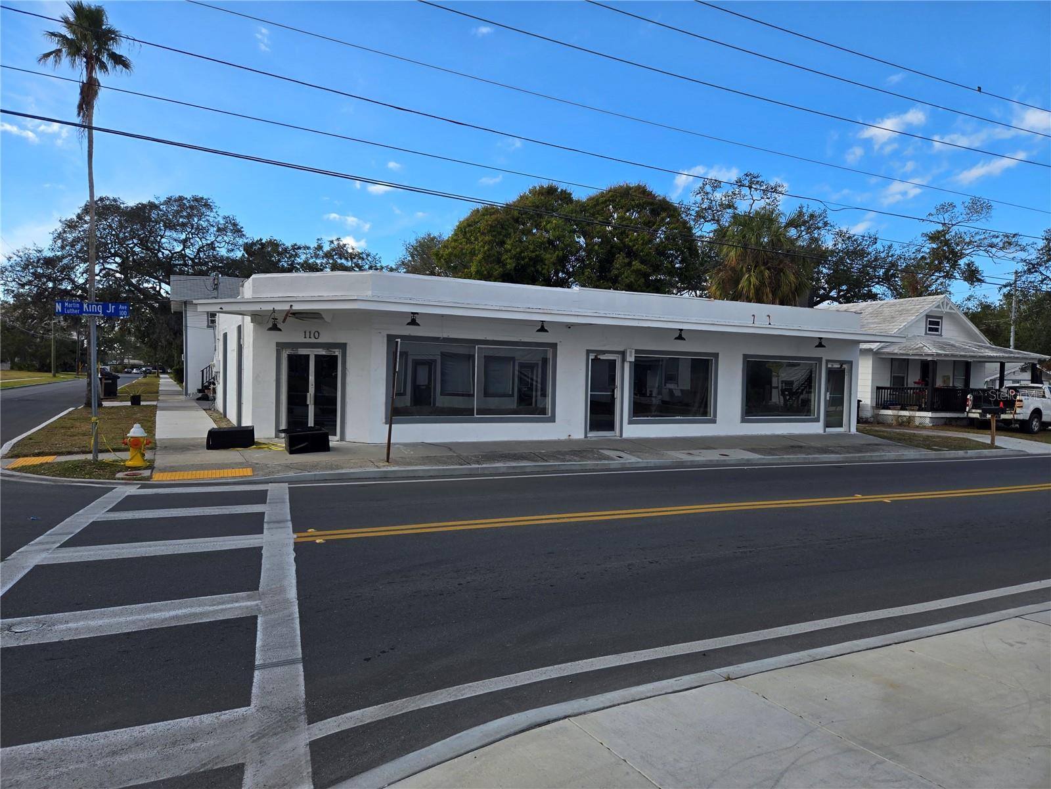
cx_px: 526
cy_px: 394
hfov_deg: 73.9
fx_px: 698
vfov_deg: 58.9
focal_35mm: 23
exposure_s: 1/1036
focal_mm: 5.4
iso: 25
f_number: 1.8
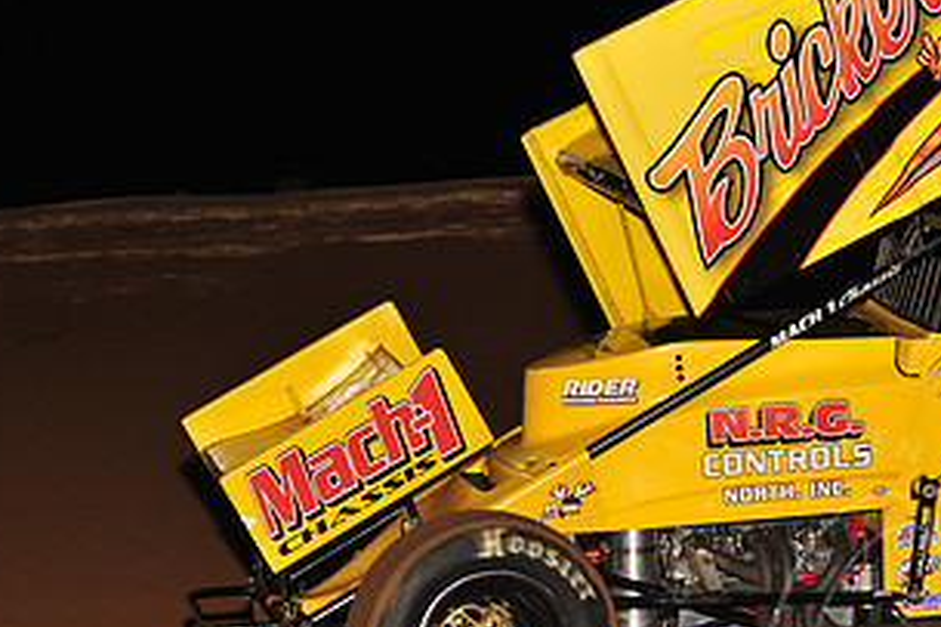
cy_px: 330
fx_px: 4572
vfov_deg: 7.8
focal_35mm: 175
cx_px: 848
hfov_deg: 11.7
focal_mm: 92
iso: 1000
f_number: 8
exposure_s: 1/320
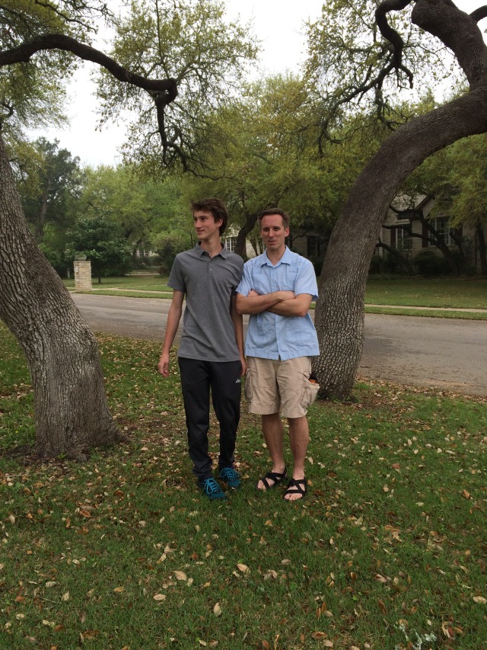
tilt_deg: -4.6
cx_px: 244
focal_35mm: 29
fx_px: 544
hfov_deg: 48.2
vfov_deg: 61.7
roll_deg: +1.2
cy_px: 325
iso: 32
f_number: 2.2
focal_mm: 4.15
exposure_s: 1/423
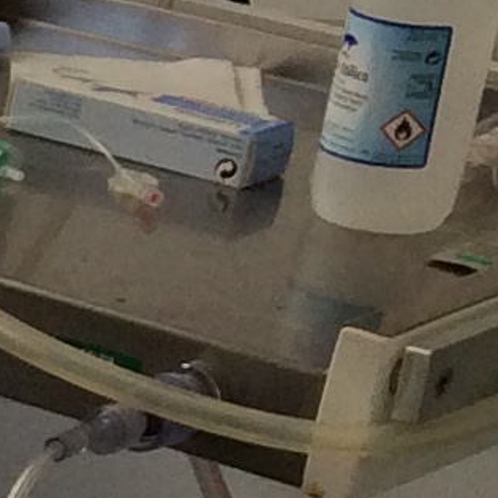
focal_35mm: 266
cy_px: 1066
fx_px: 4330
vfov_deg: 6.4
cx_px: -1853
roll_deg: -0.5
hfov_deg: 5.3
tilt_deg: -29.0
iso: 40
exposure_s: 1/120
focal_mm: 4.15
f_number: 2.2
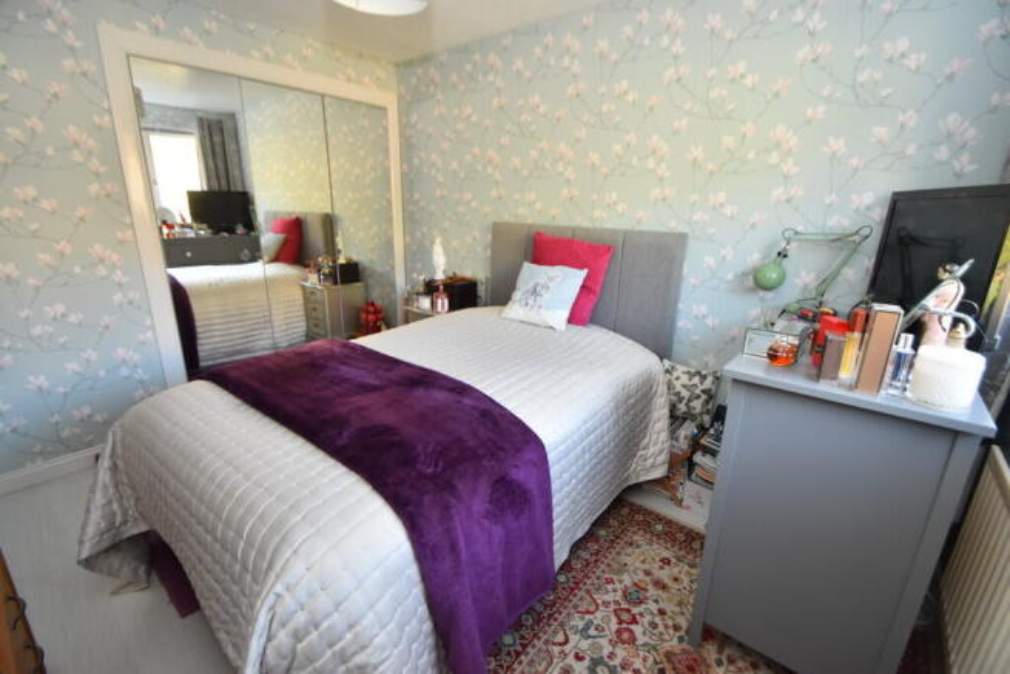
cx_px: 505
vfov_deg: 77.4
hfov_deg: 100.4
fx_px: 421
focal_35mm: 15
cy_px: 337
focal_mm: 10
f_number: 5
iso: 800
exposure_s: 1/100
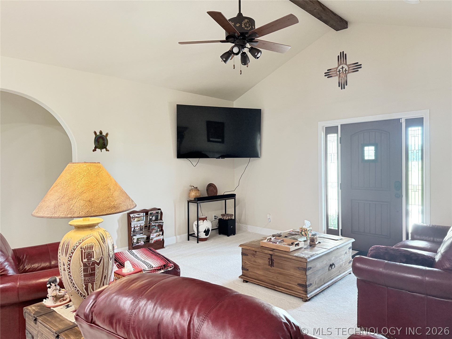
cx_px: 226
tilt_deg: -1.1
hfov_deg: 71.6
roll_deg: +0.7
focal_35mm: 24
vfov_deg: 56.8
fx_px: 313
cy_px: 170
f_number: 1.78
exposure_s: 1/60
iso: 250
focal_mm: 6.76
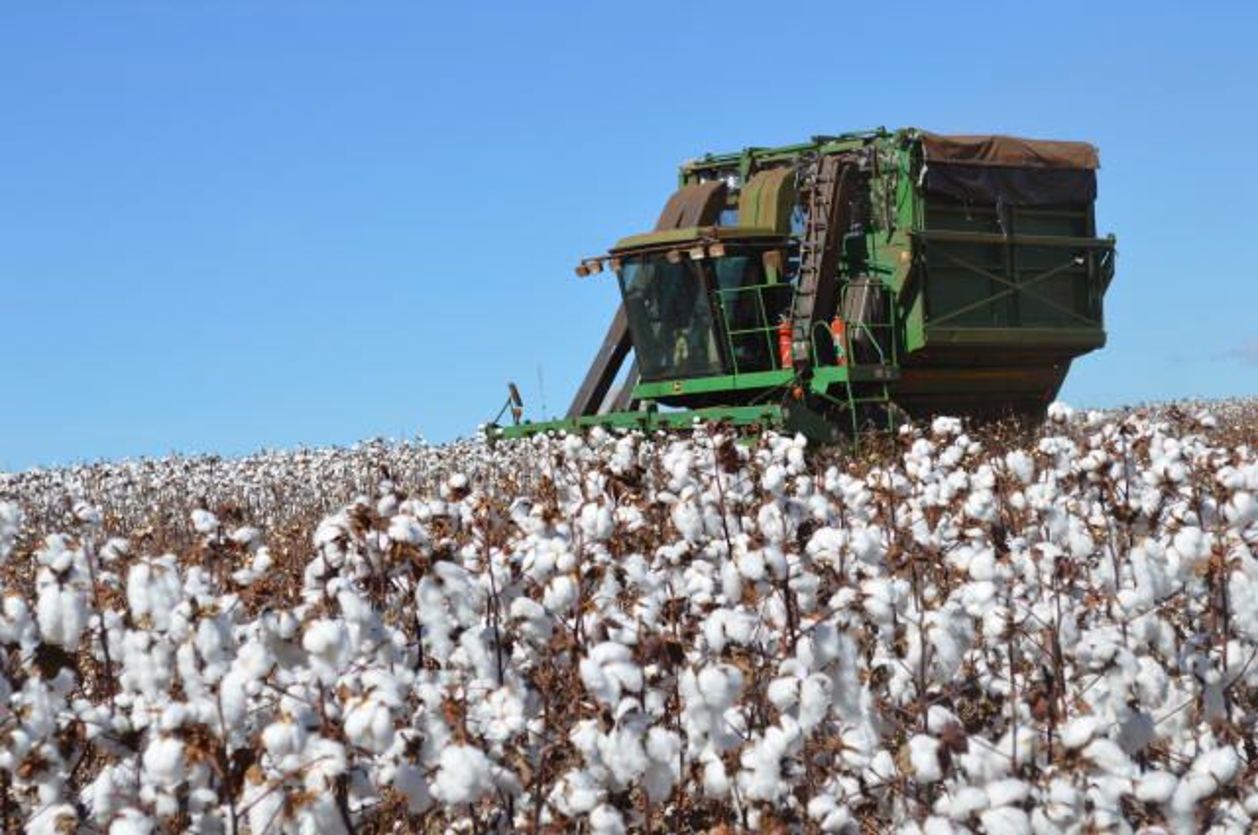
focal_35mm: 82
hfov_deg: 24.6
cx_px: 629
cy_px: 418
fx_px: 2879
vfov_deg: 16.5
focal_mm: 55
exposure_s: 1/320
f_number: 9
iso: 100
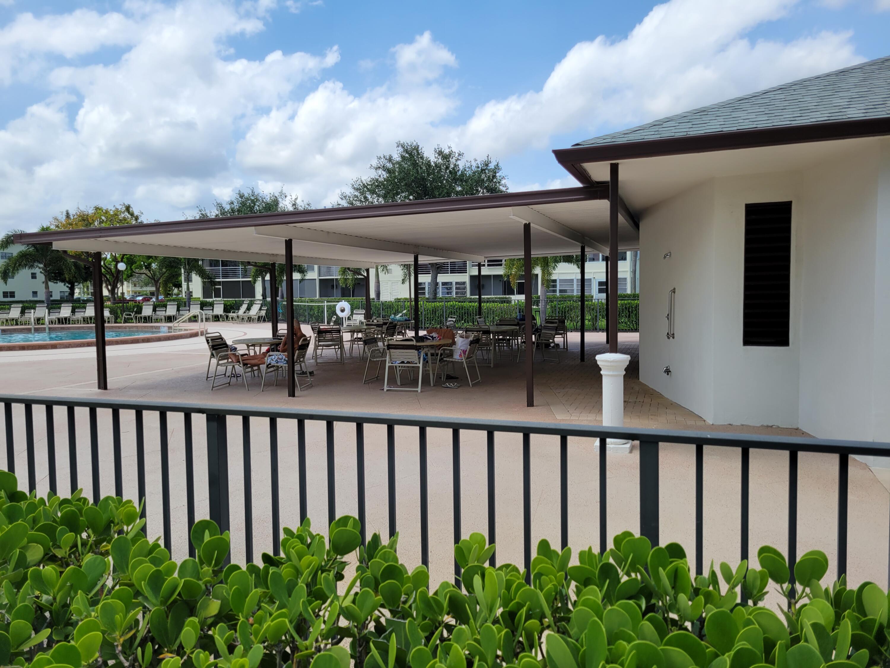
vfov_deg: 53.1
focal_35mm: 26
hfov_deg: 67.3
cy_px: 334
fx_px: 668
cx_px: 445
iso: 40
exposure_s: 1/2628
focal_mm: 5.4
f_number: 1.8
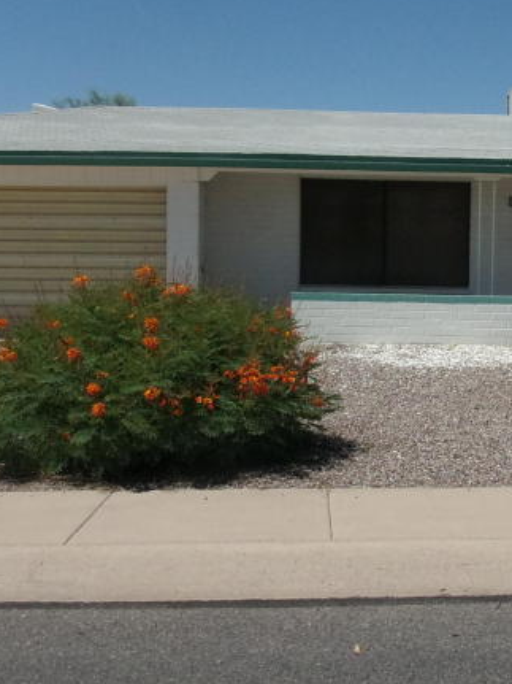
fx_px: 1125
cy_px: 306
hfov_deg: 25.1
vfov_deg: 33.8
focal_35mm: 57
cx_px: 423
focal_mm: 4.3
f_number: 10.8
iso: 200
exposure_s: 1/340
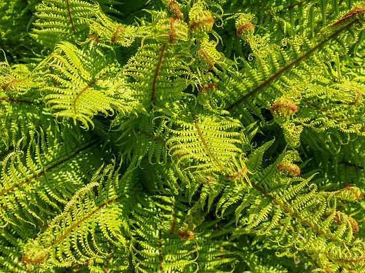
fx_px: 538
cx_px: 216
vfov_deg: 28.5
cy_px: 150
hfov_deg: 37.4
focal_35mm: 51
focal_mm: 16
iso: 200
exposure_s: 1/1250
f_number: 4
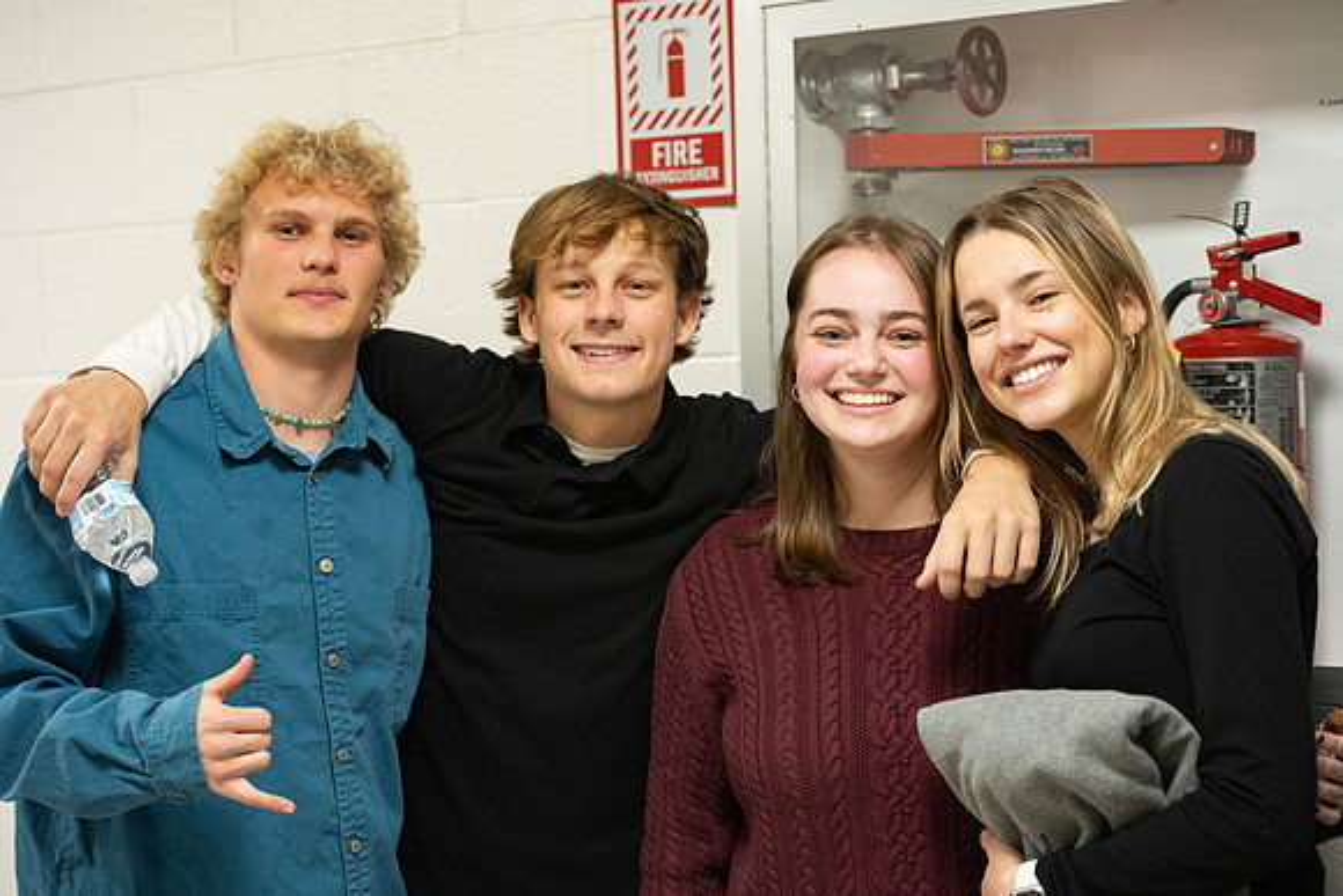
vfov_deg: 19.5
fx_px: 2612
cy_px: 448
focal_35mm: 70
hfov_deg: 28.8
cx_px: 672
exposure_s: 1/200
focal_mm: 70
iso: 1600
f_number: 2.8
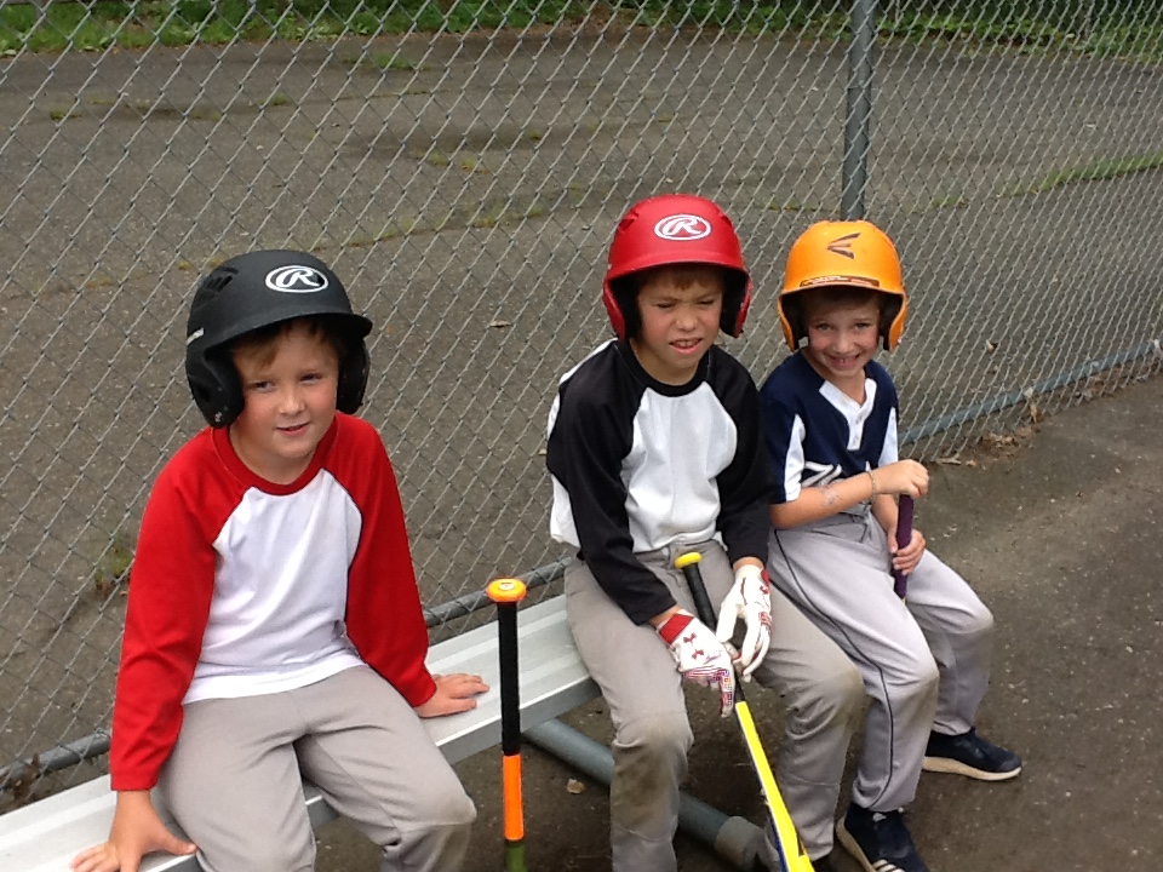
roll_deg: +1.6
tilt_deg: -20.0
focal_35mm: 44
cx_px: 582
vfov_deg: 32.9
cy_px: 436
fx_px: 1478
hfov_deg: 42.9
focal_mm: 2.03
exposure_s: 1/581
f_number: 2.4
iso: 40
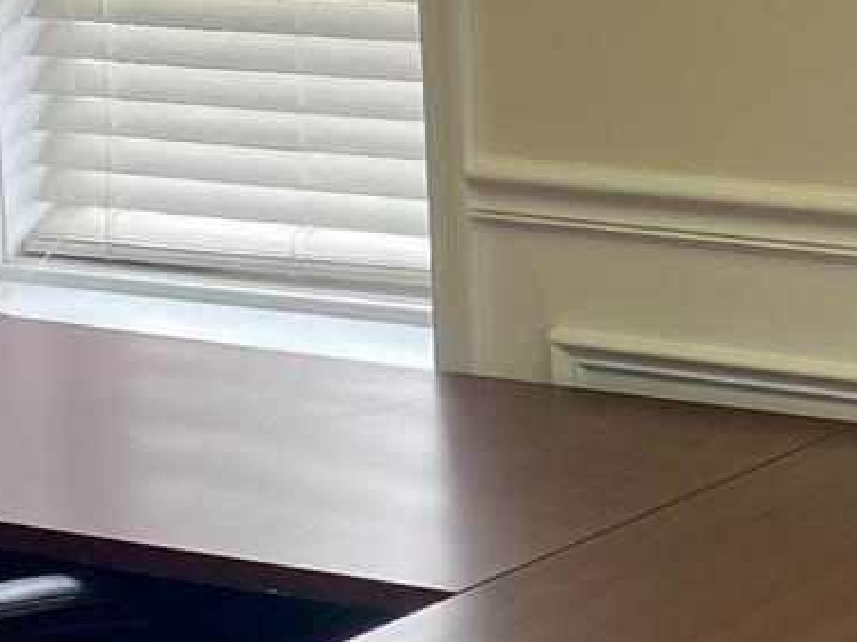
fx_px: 3514
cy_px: 270
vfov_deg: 10.4
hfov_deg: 13.6
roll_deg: +0.9
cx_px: 971
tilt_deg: -11.3
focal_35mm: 142
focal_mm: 4.25
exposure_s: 1/120
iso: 50
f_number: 1.8
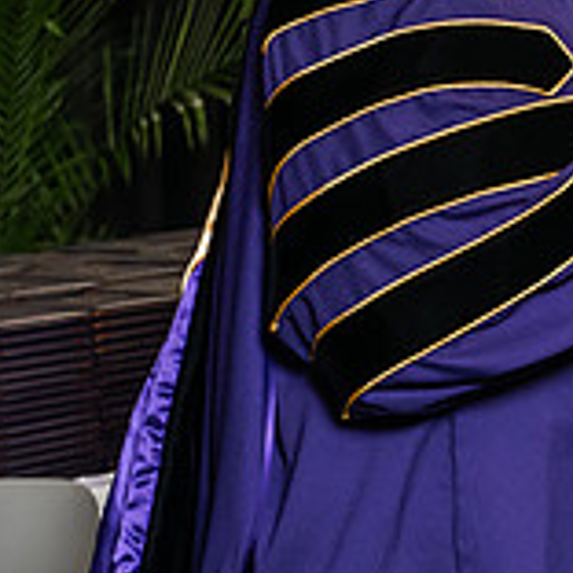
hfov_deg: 7.8
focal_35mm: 221
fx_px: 4139
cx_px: 724
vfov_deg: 7.9
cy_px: 75
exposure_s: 1/200
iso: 2000
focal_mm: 70
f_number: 5
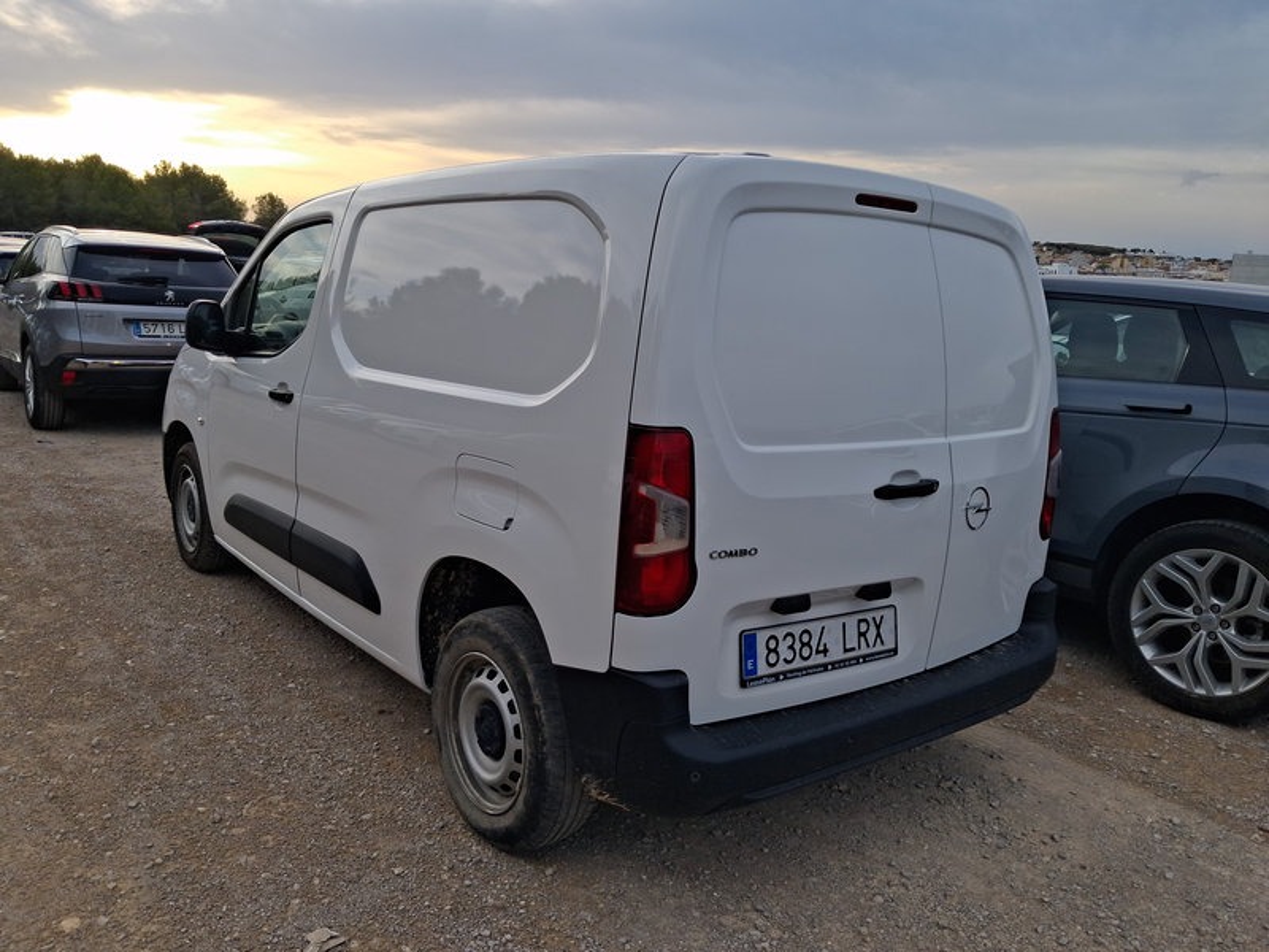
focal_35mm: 27
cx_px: 634
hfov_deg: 65.3
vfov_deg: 51.4
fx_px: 990
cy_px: 476
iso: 20
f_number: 1.8
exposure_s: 1/226
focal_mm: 4
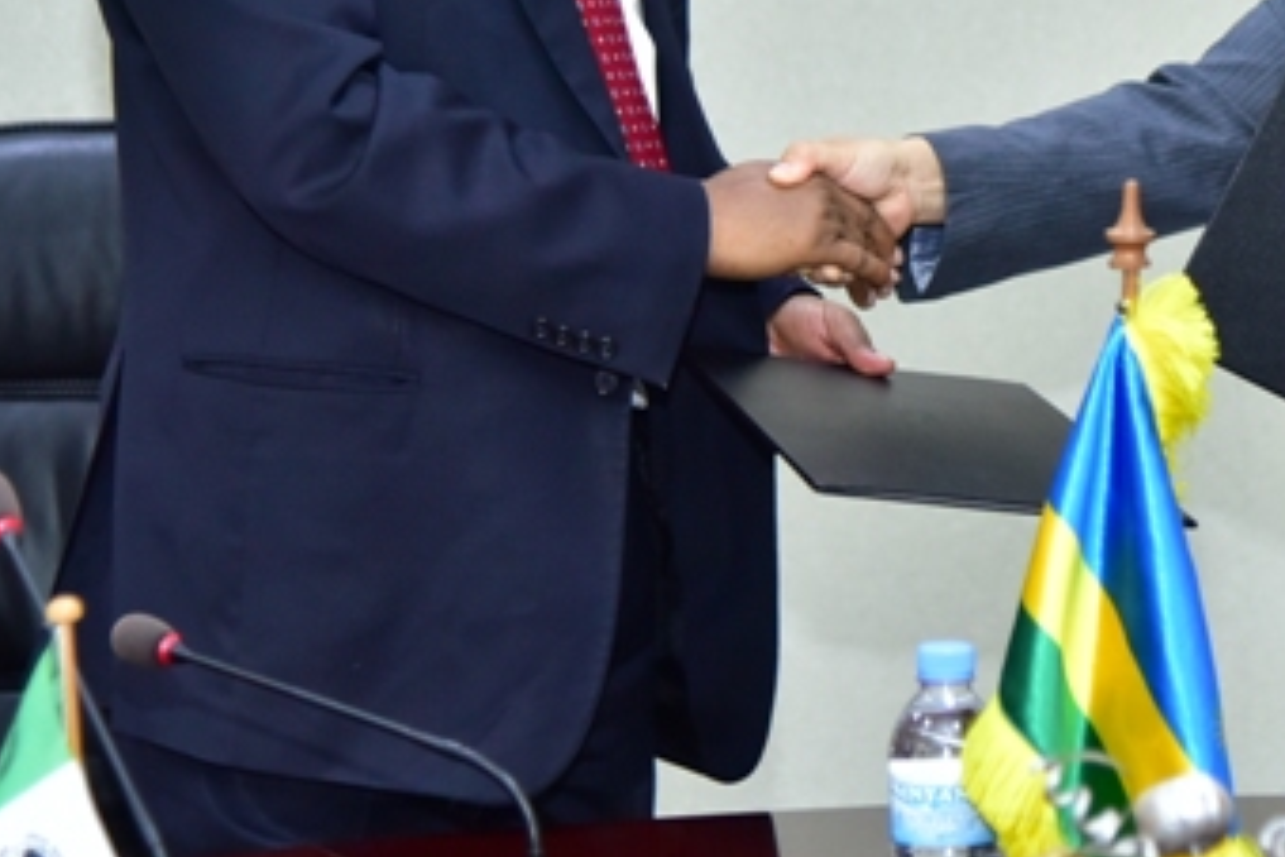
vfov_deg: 7.7
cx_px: 1016
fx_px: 6317
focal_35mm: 177
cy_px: 38
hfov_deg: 11.6
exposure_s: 1/250
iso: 2500
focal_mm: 75
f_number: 4
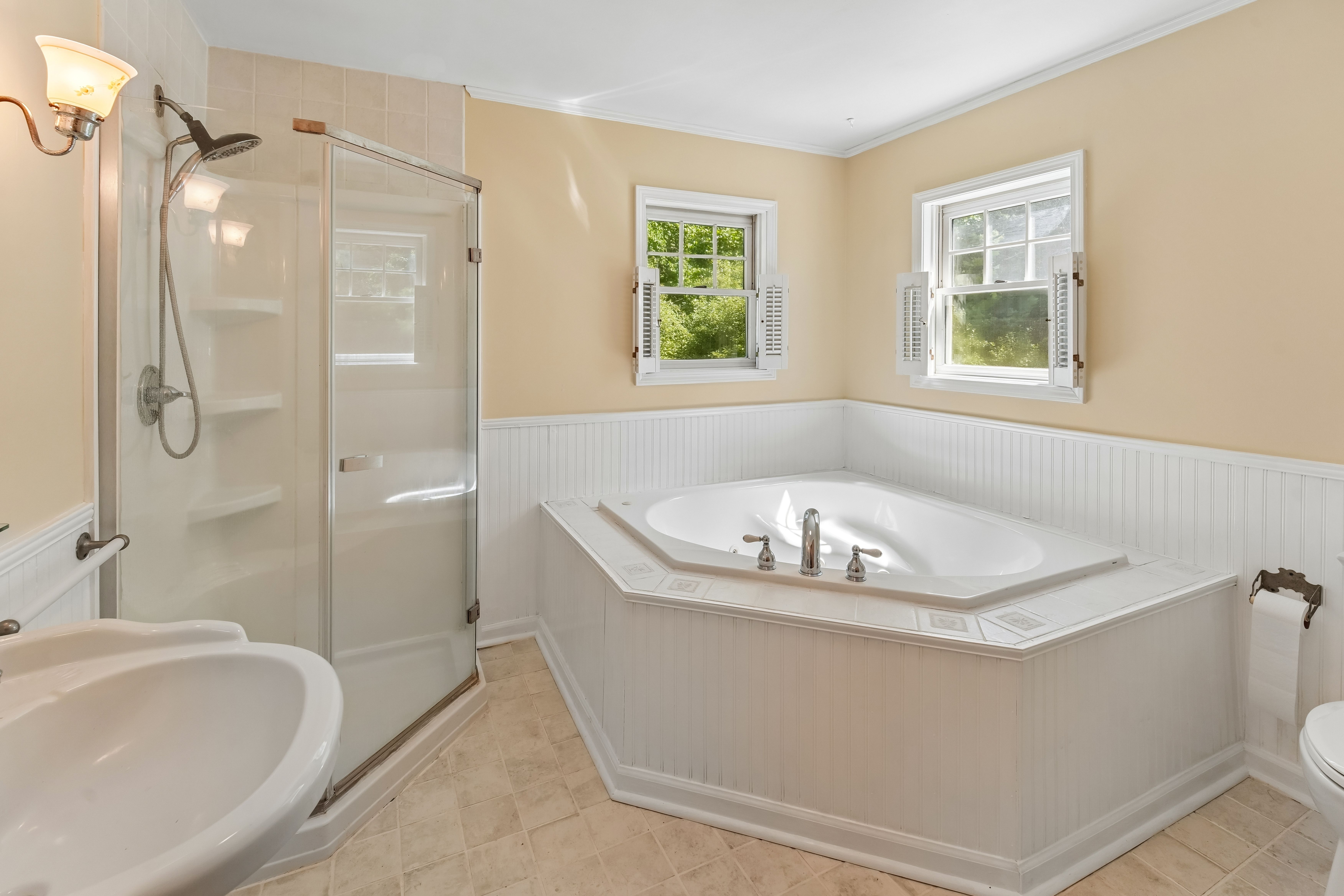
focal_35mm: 14
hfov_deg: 104.3
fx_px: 523
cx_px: 672
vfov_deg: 81.2
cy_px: 448
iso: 500
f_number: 7.1
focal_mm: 14
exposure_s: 1/15
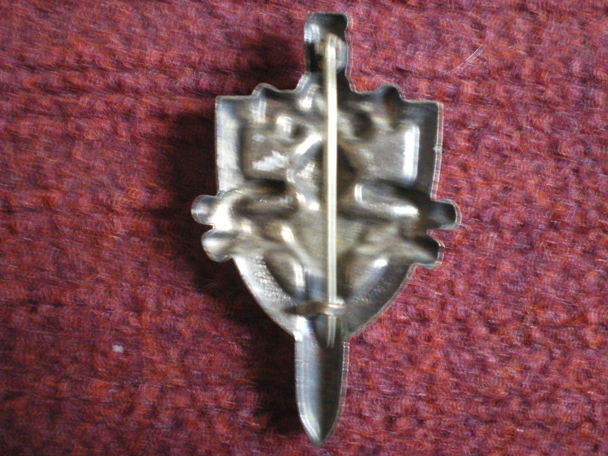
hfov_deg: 49.0
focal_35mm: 38
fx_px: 667
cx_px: 304
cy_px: 228
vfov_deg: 37.7
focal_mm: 6.3
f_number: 3.1
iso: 400
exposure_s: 1/6
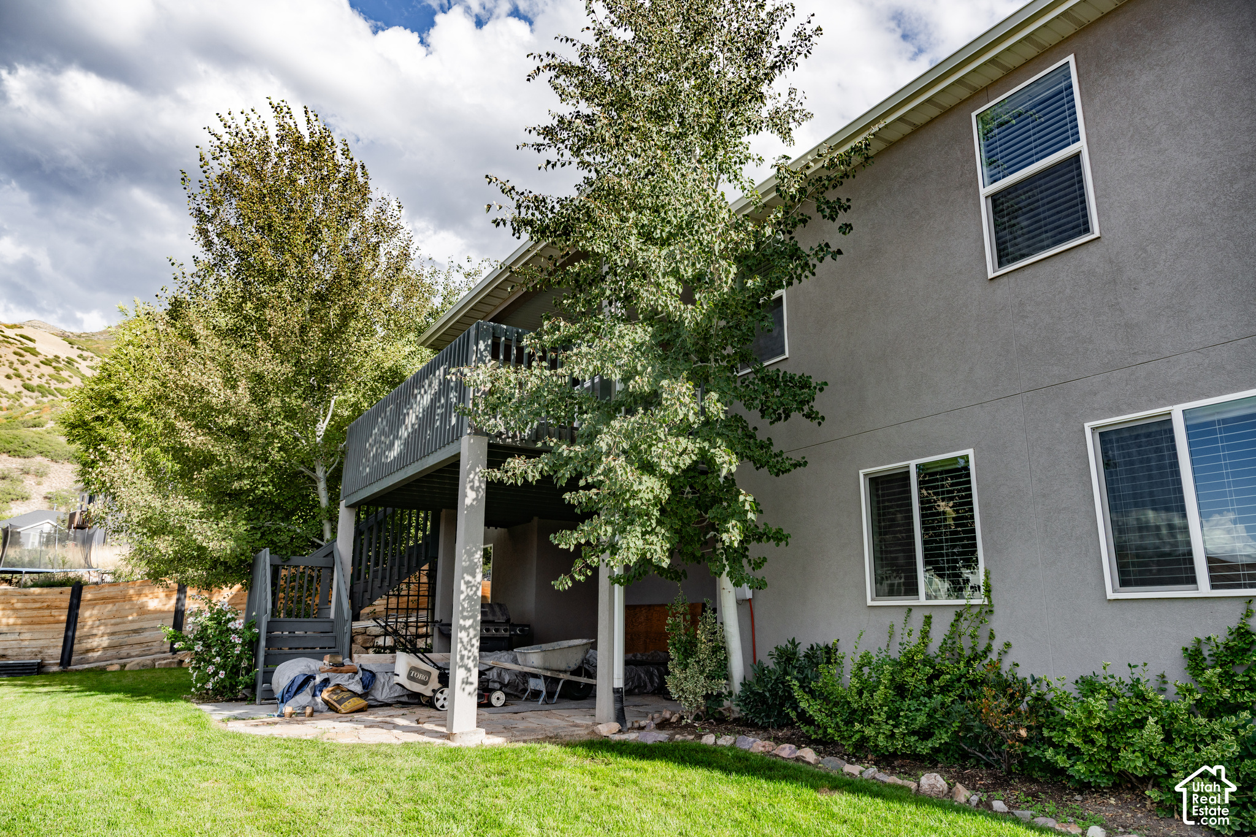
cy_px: 418
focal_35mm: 24
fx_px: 837
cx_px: 628
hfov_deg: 73.7
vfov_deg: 53.1
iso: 200
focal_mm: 24
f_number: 4.5
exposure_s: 1/1000
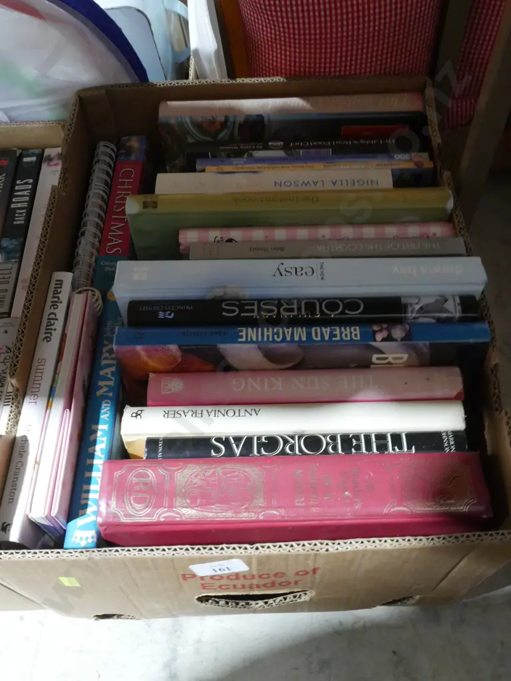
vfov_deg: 56.8
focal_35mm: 32
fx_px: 630
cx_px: 256
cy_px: 340
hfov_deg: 44.2
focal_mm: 16
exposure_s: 1/13
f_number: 9
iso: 3200
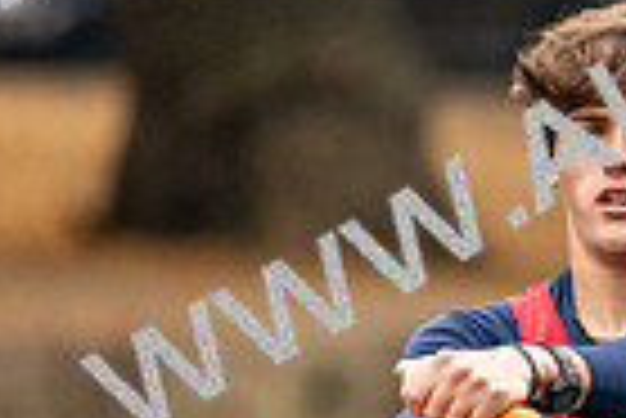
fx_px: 29122
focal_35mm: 1673
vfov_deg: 0.8
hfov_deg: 1.2
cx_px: 640
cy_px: 443
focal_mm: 400
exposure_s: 1/2000
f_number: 4.5
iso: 4500
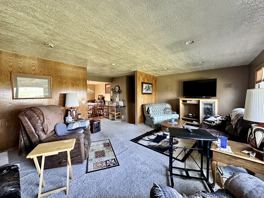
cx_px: 132
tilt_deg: -2.6
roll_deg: +0.3
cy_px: 99
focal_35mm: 14
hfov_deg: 102.1
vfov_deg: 85.7
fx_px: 107
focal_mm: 2.22
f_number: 2.2
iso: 500
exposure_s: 1/60
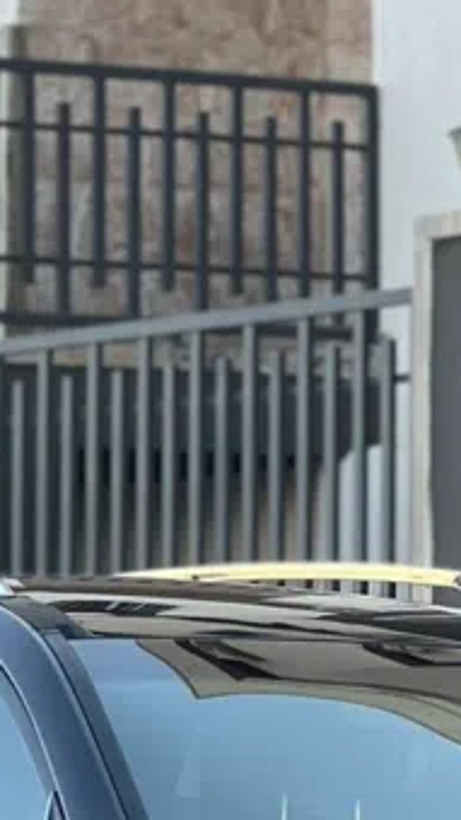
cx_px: 403
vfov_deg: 6.4
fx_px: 7331
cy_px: 479
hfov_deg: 3.6
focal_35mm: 337
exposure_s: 1/121
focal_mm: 9
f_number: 2.8
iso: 64
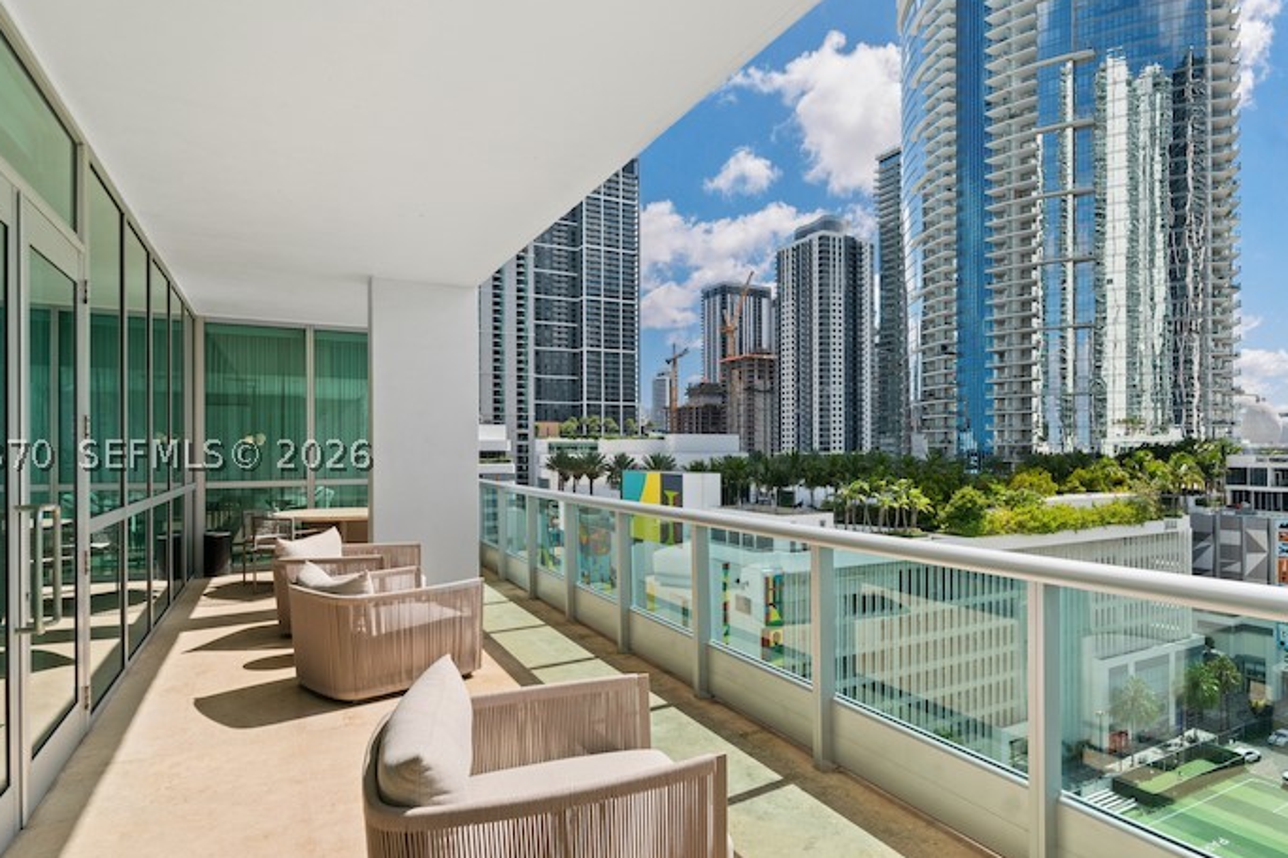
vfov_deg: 59.4
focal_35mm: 21
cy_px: 454
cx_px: 790
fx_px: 751
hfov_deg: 80.0
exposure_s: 1/320
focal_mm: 14
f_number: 8
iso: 400
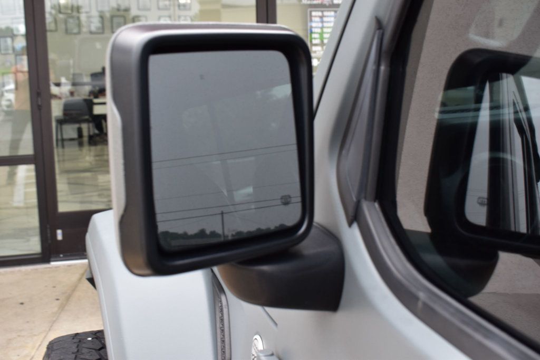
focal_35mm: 48
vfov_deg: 28.1
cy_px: 180
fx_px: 720
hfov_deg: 41.1
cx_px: 270
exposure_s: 1/50
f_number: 8
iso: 400
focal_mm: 32
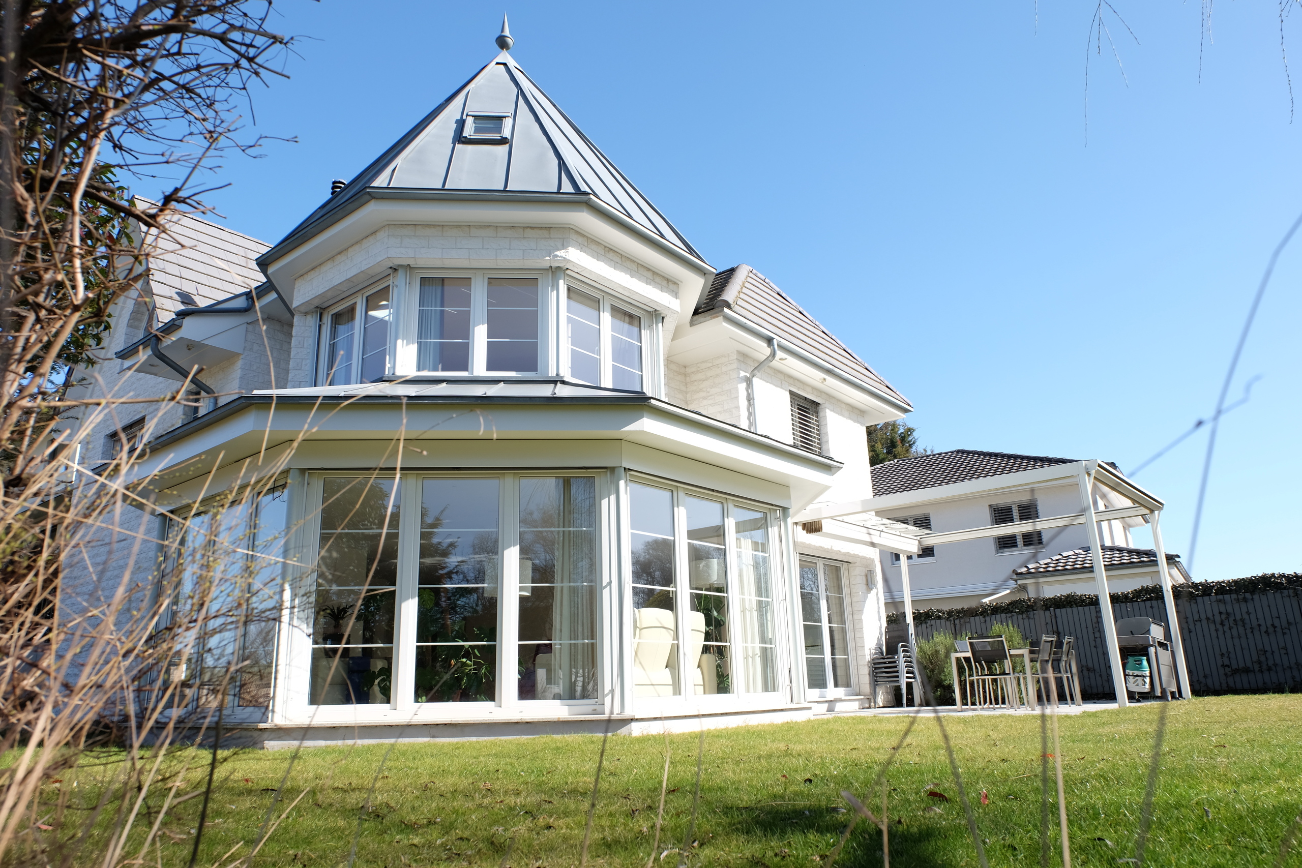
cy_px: 434
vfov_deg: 53.1
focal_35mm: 24
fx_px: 868
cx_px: 651
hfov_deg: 73.7
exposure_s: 1/300
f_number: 5.6
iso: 200
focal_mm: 16
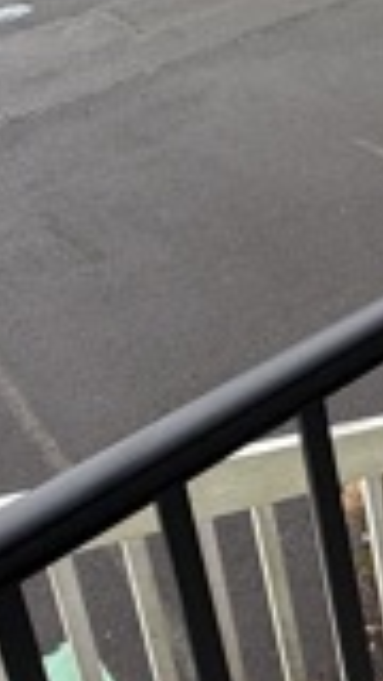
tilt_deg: -16.3
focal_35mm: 61
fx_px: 1101
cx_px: 783
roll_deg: +1.1
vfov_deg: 29.4
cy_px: -145
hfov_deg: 15.5
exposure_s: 1/101
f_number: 2.2
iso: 50
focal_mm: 2.22
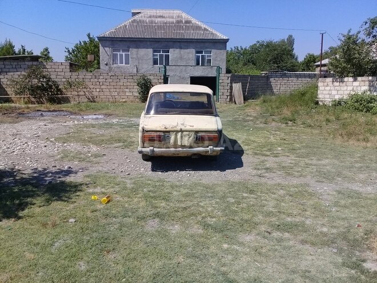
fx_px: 338
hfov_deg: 58.4
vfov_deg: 45.4
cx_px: 188
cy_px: 142
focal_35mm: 31
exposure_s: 1/1661
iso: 50
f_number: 2.2
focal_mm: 3.3
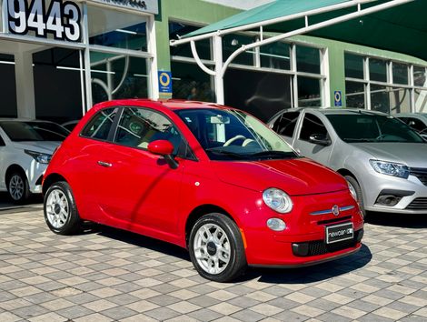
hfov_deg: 39.6
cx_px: 214
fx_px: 593
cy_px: 161
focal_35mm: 48
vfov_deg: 30.3
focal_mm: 6.76
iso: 64
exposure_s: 1/3096
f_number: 1.78
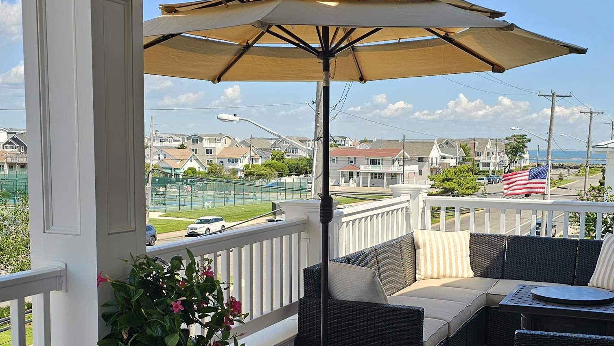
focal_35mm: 51
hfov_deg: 40.6
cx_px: 329
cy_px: 244
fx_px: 830
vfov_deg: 23.3
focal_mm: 6.3
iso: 10
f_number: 1.7
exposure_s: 1/445
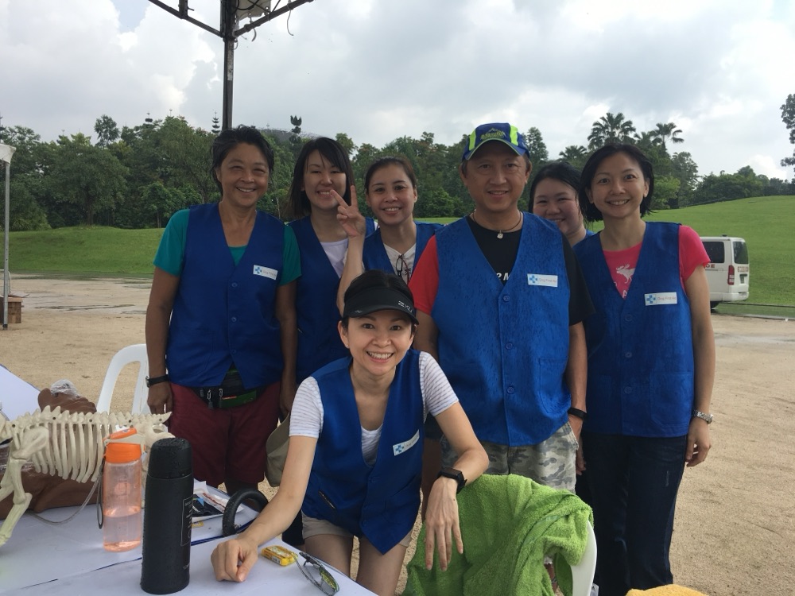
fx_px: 666
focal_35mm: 29
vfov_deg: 48.2
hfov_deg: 61.7
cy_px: 298
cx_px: 398
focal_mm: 4.15
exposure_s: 1/962
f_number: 2.2
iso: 25
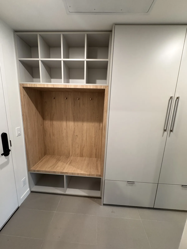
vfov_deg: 102.1
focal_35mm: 14
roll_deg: -2.1
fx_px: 101
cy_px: 124
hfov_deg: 85.7
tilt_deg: -11.2
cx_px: 94
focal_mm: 2.22
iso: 250
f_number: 2.2
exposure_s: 1/60
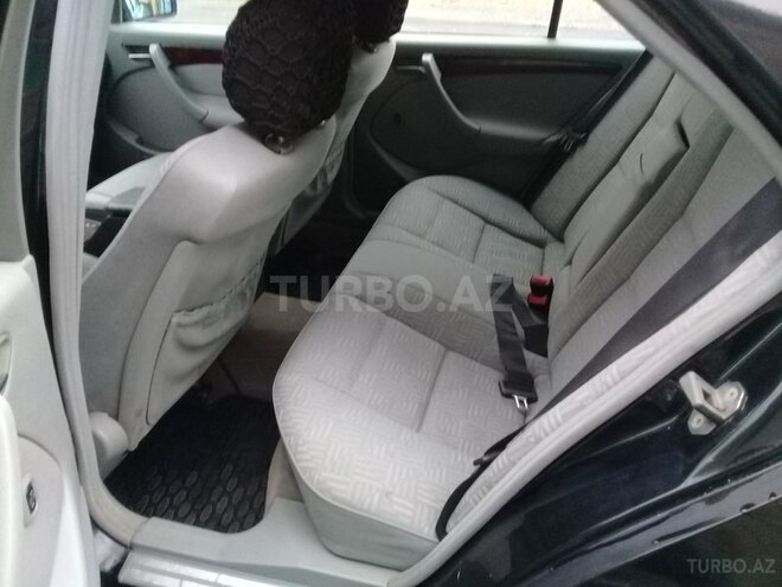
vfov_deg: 45.4
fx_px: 700
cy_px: 294
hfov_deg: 58.4
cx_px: 391
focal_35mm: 31
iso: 200
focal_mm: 3.3
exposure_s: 1/17
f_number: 2.2
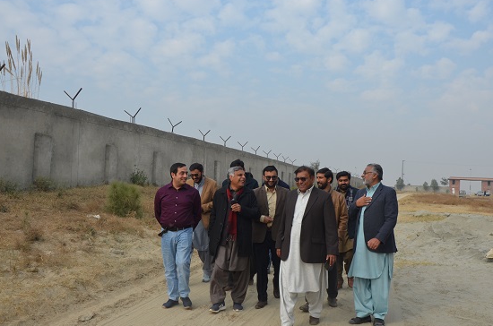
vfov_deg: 36.7
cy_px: 164
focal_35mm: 36
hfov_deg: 53.2
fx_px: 492
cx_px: 260
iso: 125
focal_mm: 22
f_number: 8
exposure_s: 1/250
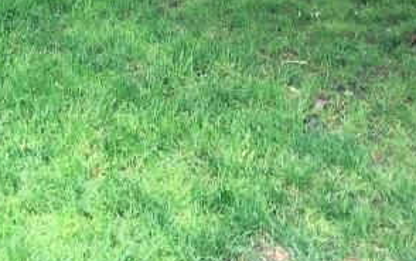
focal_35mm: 107
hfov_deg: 18.9
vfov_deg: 11.2
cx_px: 4
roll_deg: +0.2
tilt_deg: -4.0
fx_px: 1214
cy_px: -241
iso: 32
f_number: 2.2
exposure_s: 1/60
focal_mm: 4.15
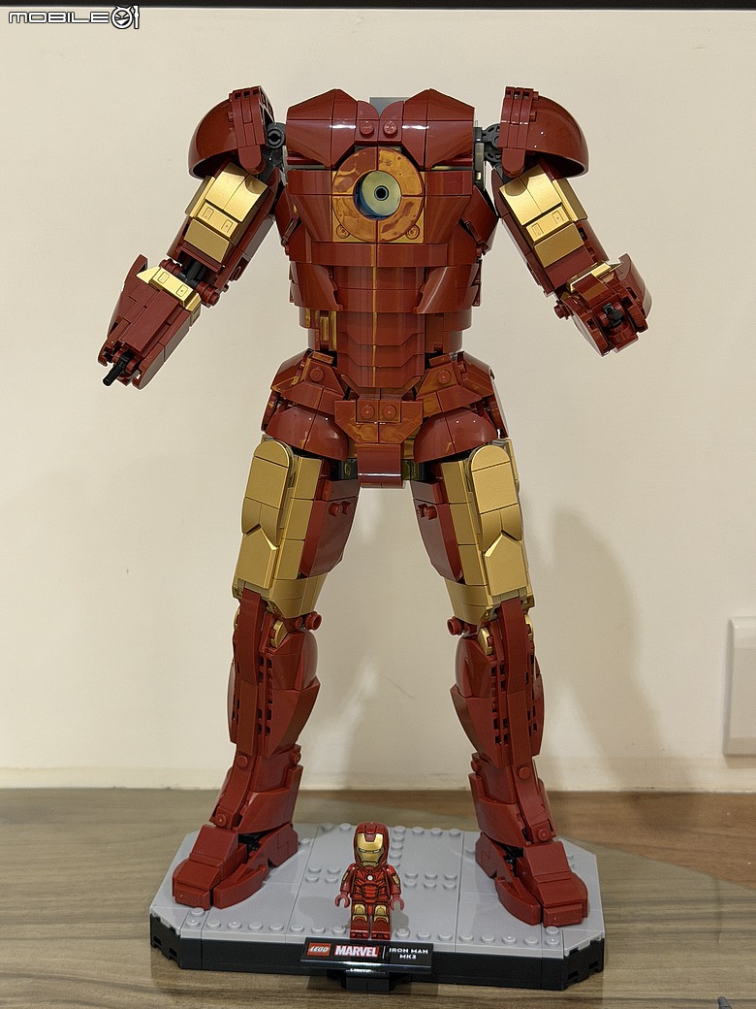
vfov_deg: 39.7
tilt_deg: -11.7
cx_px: 378
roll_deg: -0.3
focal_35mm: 48
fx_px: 1398
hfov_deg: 30.3
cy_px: 504
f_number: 1.78
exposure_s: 1/40
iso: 200
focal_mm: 6.76
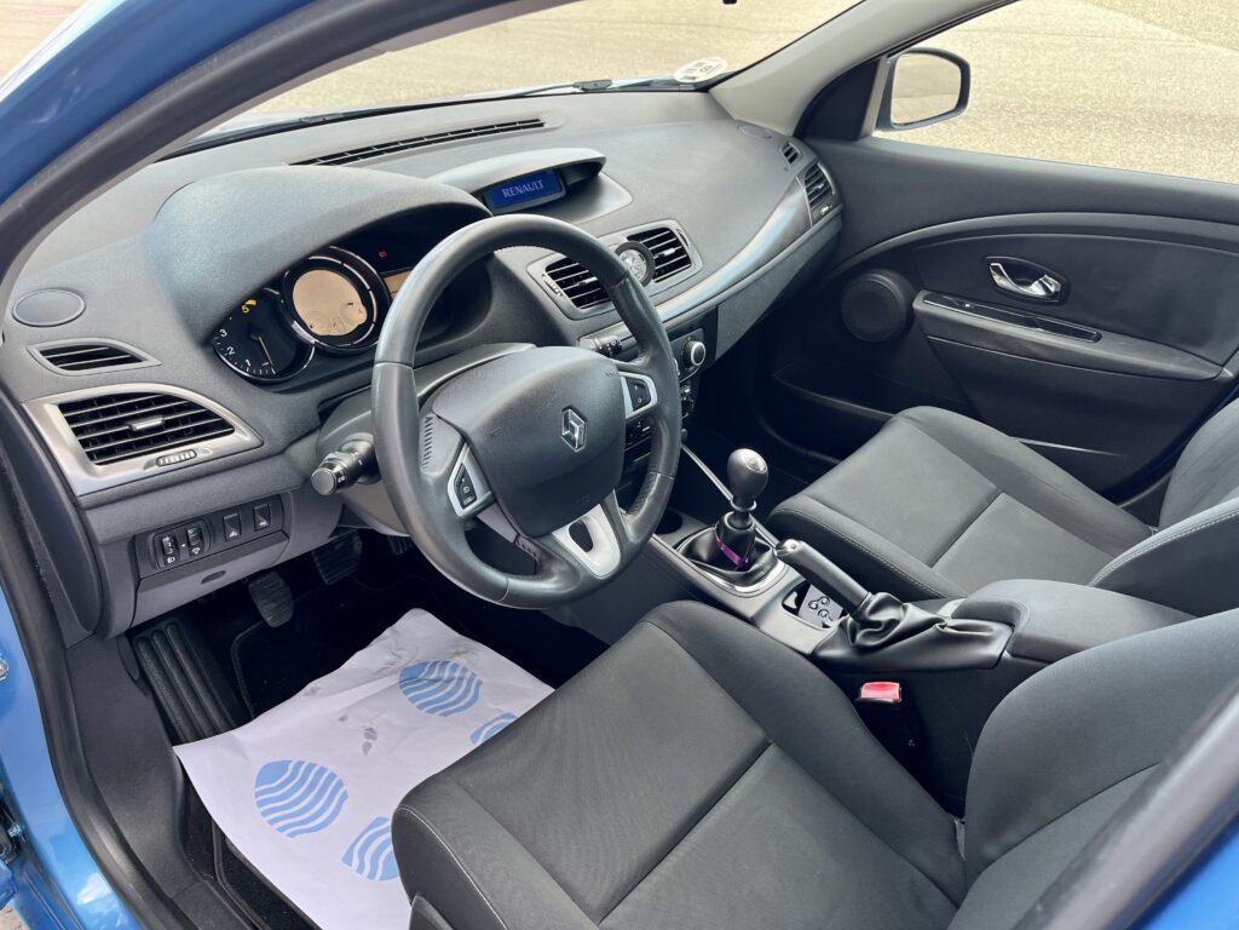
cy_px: 465
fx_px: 931
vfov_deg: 53.1
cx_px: 620
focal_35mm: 26
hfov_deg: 67.3
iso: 80
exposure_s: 1/122
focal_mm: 5.1
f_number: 1.6
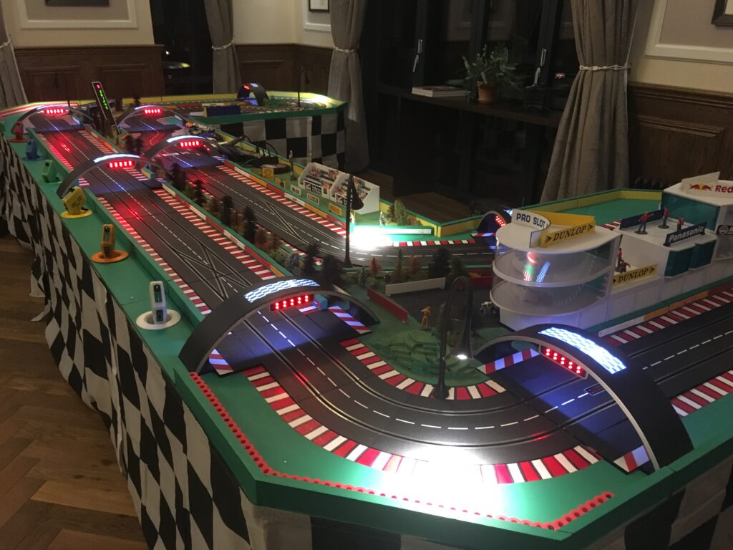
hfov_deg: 61.7
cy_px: 275
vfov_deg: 48.2
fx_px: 614
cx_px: 366
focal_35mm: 29
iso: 250
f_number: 2.2
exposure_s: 1/17
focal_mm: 4.15
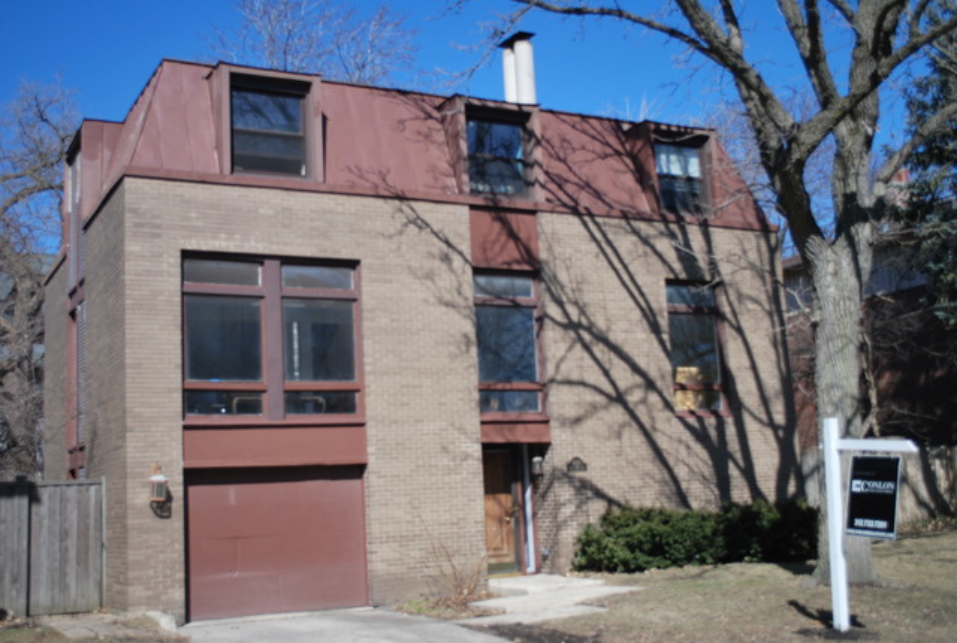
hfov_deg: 46.3
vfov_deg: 32.1
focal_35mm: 42
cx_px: 478
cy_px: 322
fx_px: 1119
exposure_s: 1/640
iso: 100
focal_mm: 28
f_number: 4.5
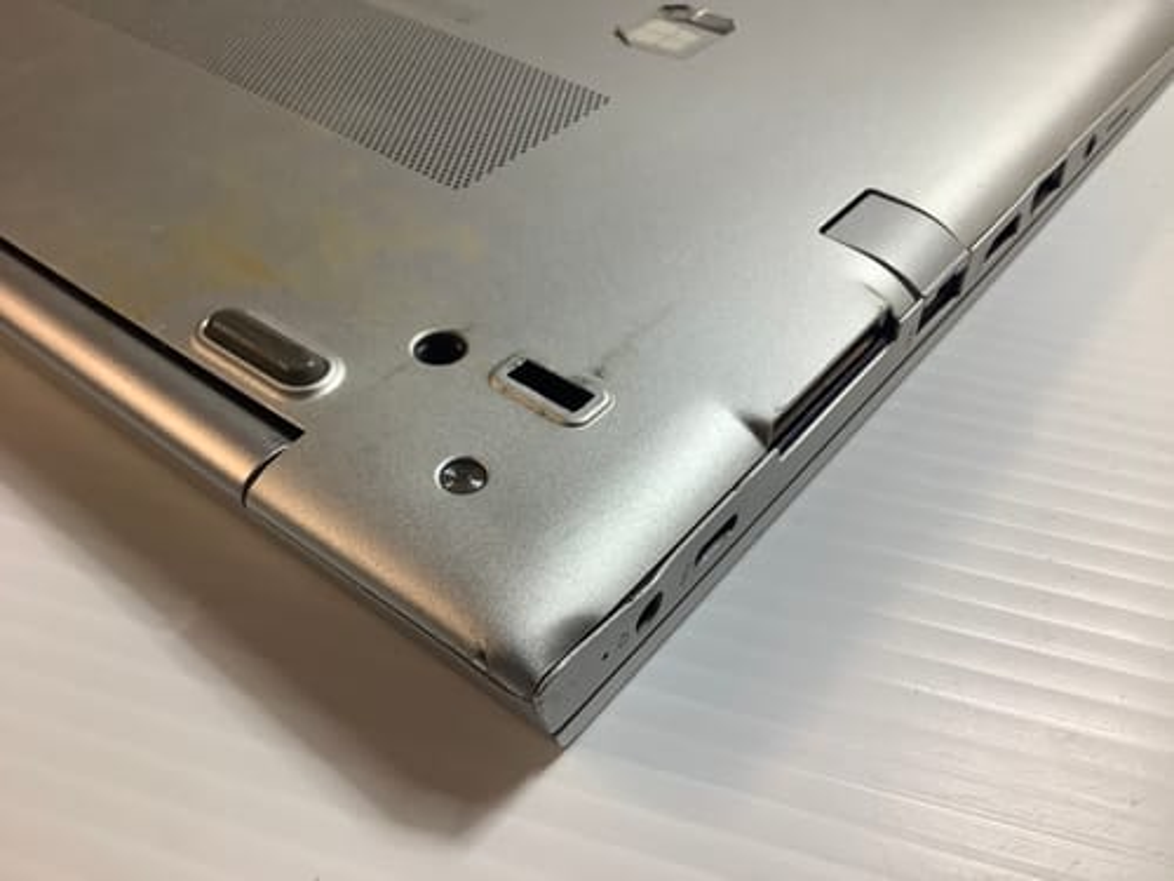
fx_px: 1051
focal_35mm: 31
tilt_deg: -41.3
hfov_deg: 58.4
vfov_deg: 45.4
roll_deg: -0.2
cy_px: 440
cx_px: 587
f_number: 2.4
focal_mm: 3.3
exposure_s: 1/50
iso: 64
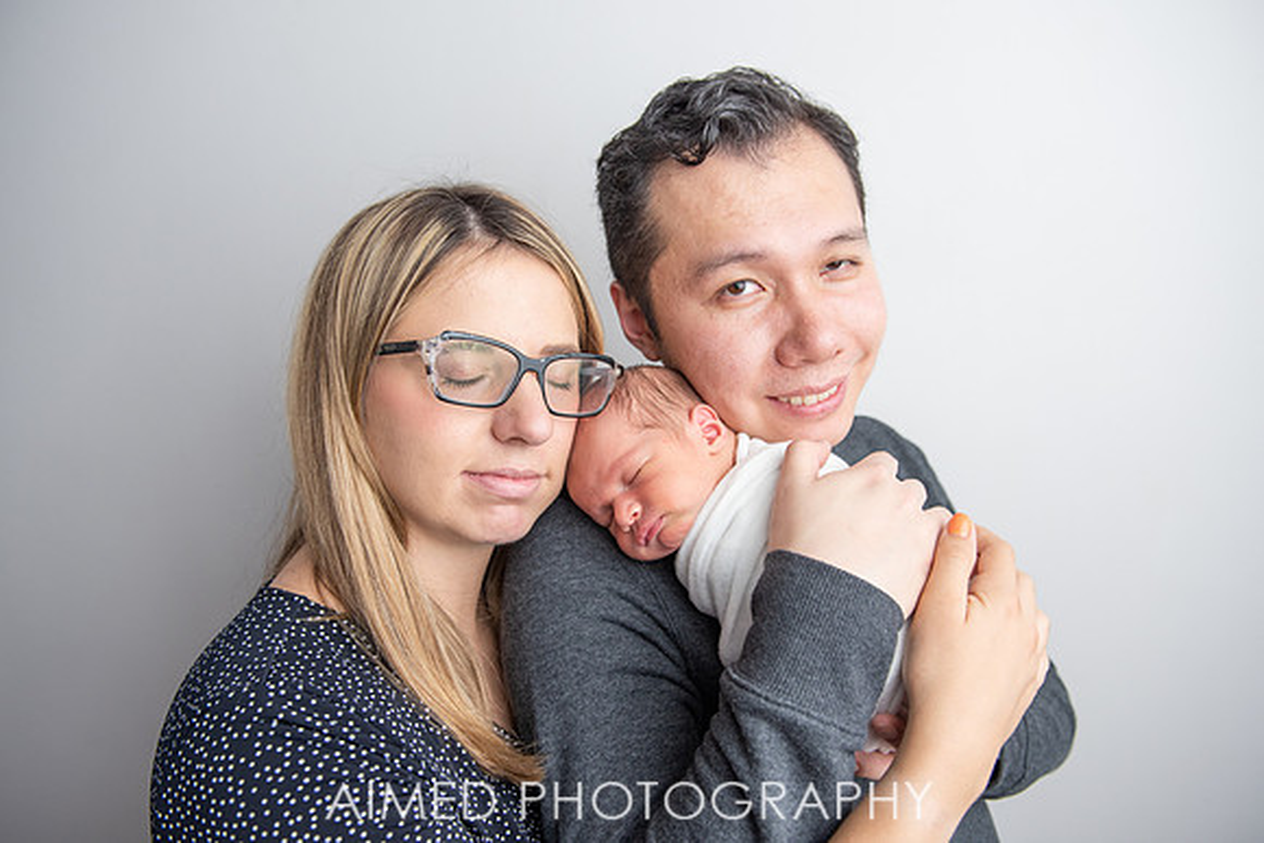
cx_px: 632
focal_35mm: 28
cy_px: 422
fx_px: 983
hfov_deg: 65.5
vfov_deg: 46.4
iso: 320
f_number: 3.5
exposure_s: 1/200
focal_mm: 28
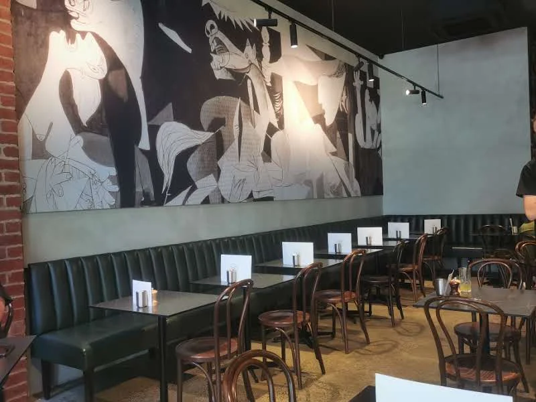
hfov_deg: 56.8
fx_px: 495
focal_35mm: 32
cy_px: 201
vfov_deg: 44.2
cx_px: 268
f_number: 1.8
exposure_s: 1/100
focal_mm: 5.58
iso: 160
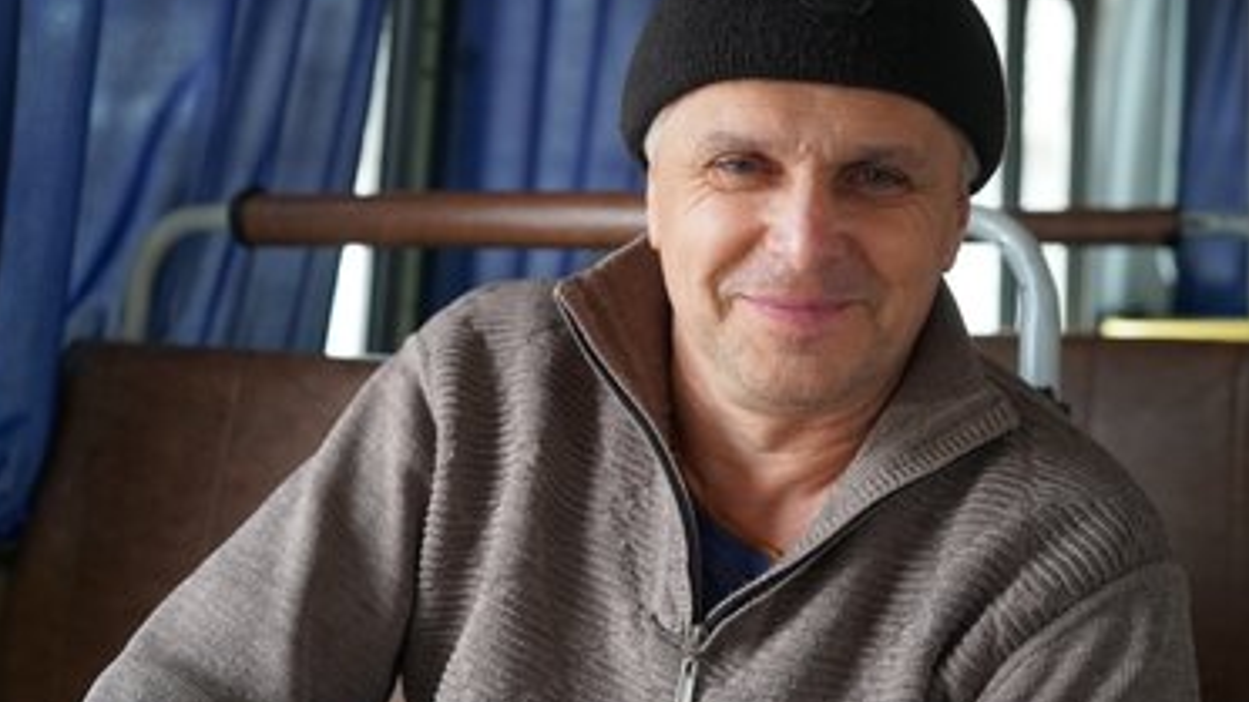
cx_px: 635
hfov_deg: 39.2
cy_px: 287
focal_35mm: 53
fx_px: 1755
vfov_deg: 22.6
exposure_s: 1/160
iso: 2500
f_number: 4
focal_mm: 47
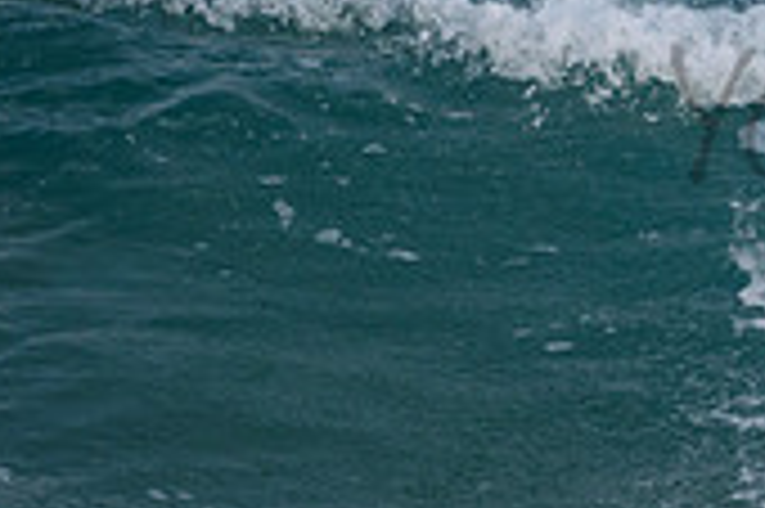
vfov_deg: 0.8
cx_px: 1134
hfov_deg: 1.2
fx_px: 37045
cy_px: 74
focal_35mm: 1745
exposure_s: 1/2000
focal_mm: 340
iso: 450
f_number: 5.6
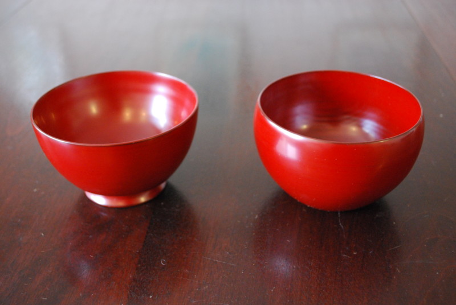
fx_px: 571
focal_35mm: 45
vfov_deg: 30.0
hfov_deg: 43.5
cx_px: 228
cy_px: 152
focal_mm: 30
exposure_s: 1/8
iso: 1600
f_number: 4.8
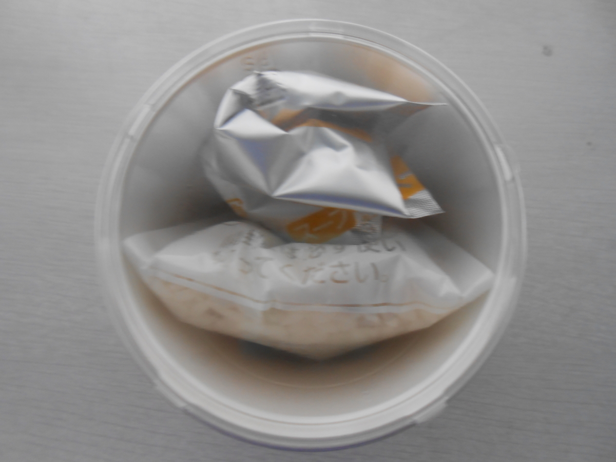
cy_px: 231
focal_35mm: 26
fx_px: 463
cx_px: 308
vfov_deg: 53.1
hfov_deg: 67.3
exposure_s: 1/30
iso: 160
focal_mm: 4.6
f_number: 3.5
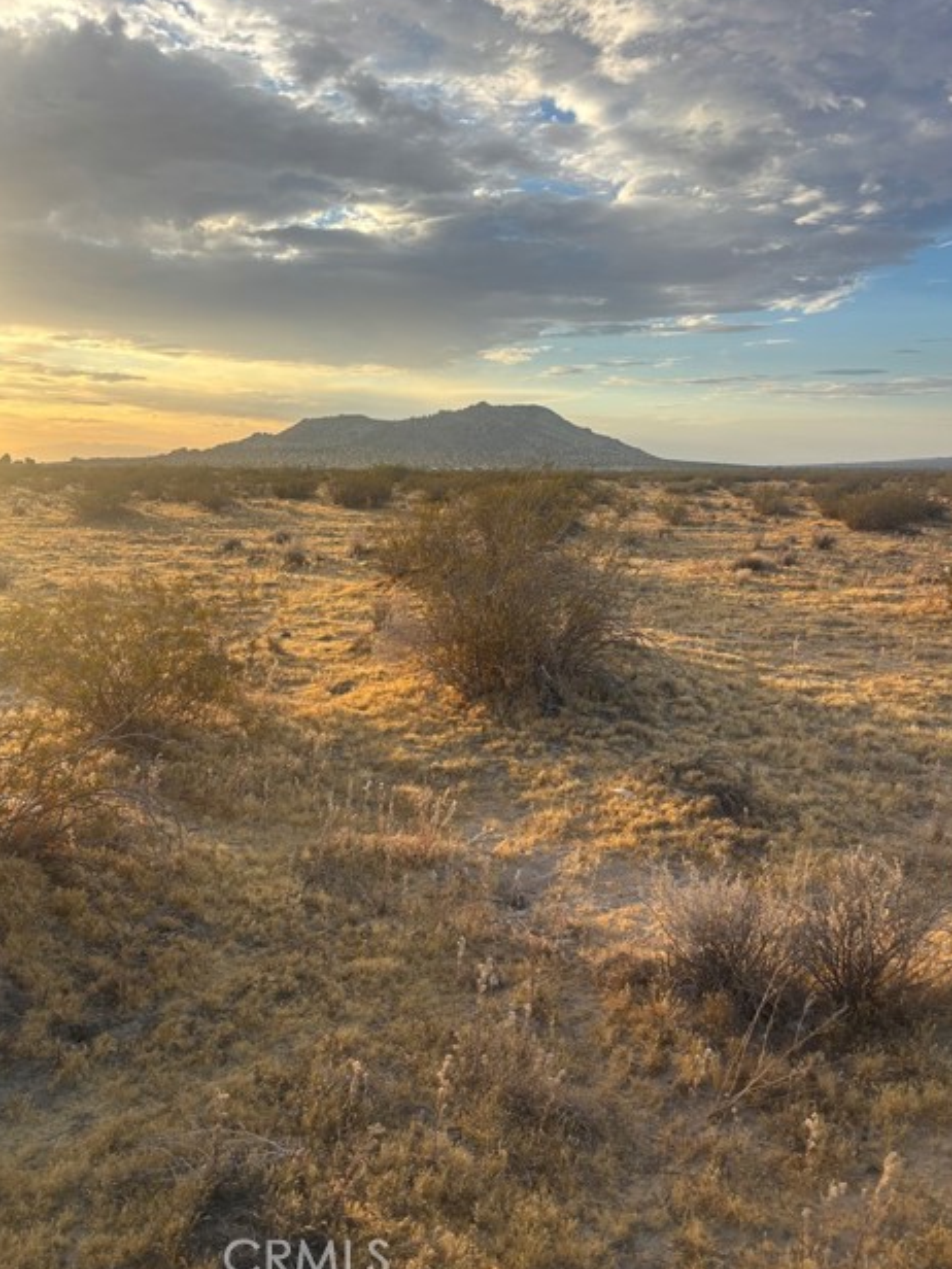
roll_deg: +0.3
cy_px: 628
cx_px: 476
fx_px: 990
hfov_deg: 51.4
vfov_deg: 65.3
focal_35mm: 27
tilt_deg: -9.5
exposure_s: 1/1139
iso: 50
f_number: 1.6
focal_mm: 5.96
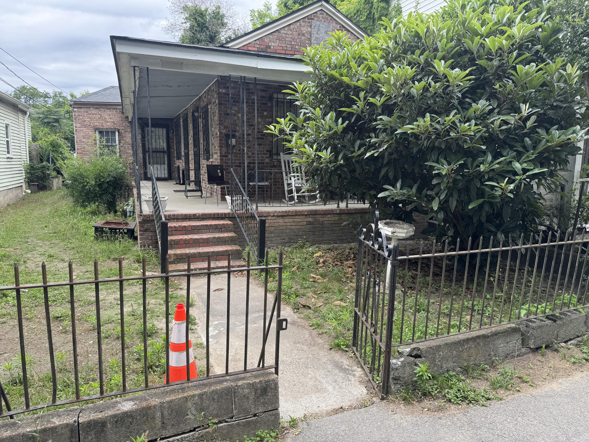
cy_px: 221
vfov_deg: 56.8
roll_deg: -0.7
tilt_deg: -9.4
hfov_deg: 71.6
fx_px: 408
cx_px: 294
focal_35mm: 24
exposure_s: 1/470
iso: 80
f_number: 1.78
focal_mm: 6.76
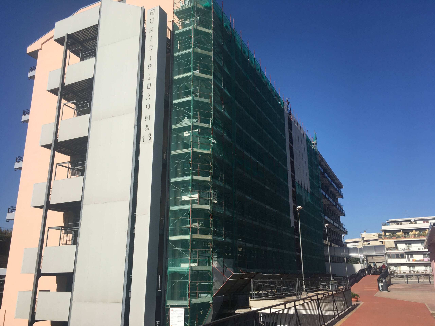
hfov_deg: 61.7
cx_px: 218
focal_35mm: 29
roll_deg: +0.7
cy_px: 163
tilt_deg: +12.9
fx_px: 364
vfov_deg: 48.2
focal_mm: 4.15
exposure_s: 1/2481
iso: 25
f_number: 2.2
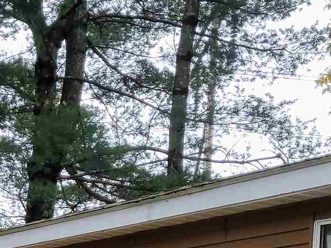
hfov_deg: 16.1
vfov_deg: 11.8
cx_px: -115
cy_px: 462
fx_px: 1099
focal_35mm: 115
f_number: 1.8
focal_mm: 5.4
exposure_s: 1/60
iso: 64
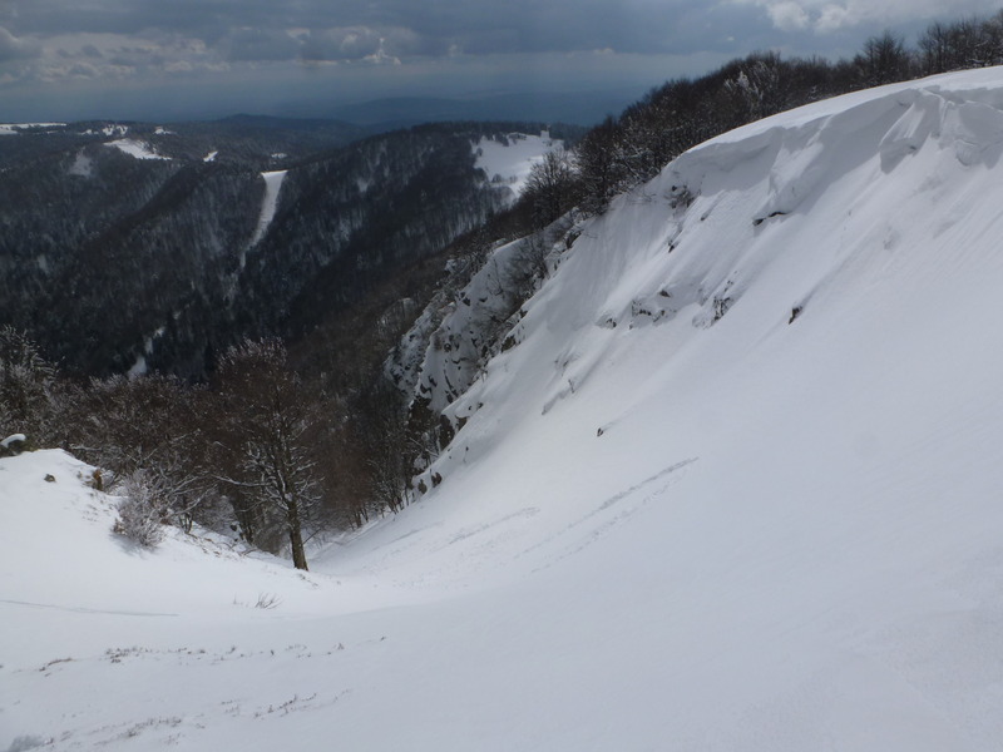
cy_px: 376
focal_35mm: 24
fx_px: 695
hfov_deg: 71.6
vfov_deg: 56.8
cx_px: 502
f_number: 6.3
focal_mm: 4.3
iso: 100
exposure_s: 1/1600
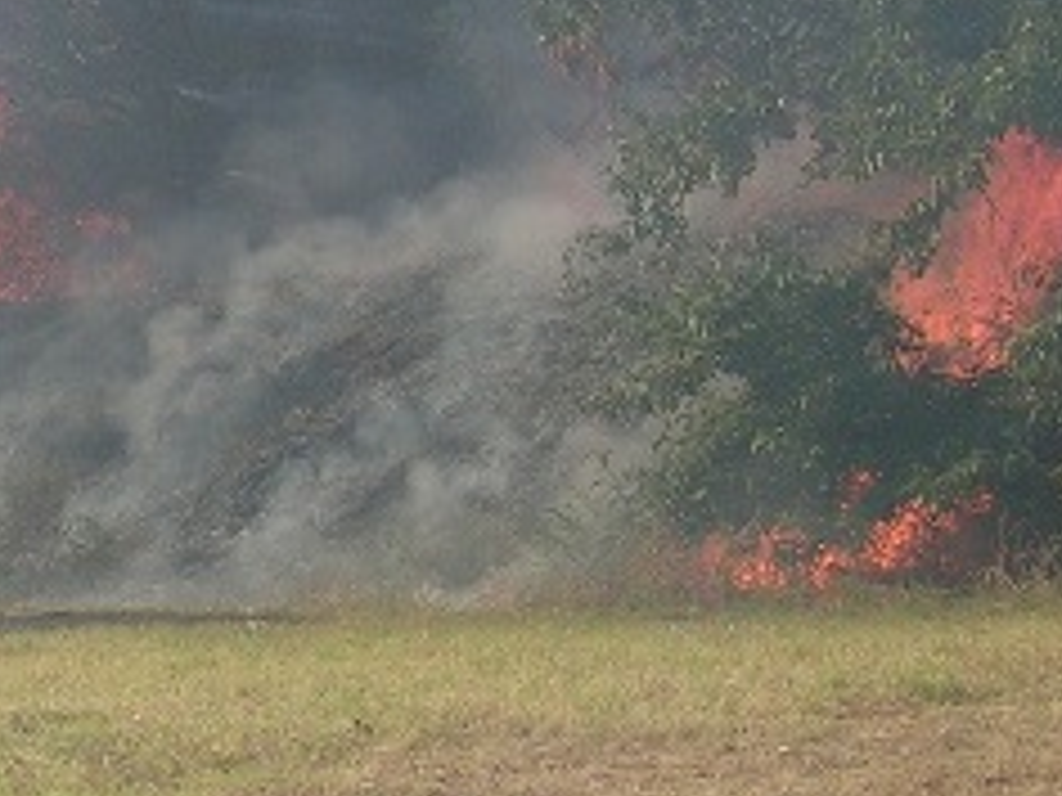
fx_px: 2792
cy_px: 299
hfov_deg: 20.1
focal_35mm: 91
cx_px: -248
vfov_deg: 16.2
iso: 50
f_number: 4.8
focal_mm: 5.4
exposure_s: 1/371
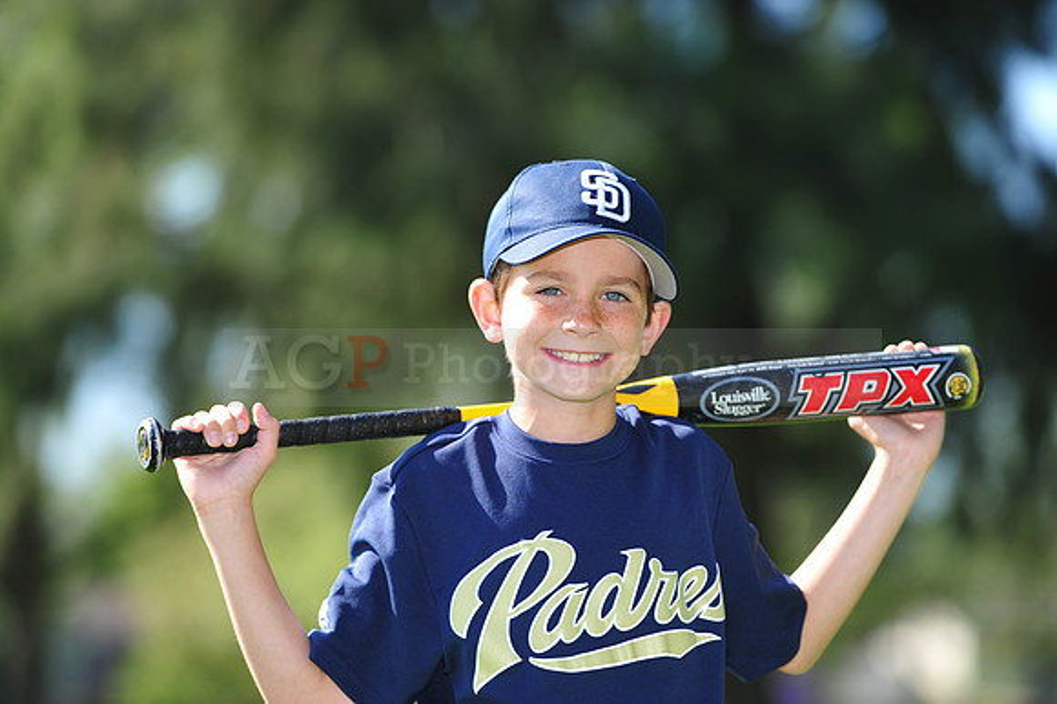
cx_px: 528
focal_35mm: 200
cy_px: 352
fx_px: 5869
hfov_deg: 10.3
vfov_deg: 6.9
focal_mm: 200
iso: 200
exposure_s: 1/500
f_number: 4.5
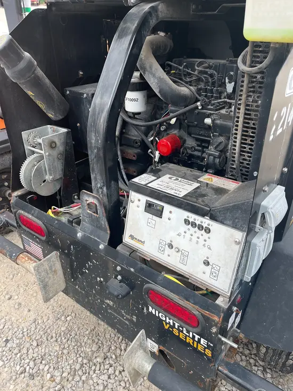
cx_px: 146
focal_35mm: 26
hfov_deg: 53.1
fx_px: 293
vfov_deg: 67.3
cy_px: 196
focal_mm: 5.1
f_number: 1.6
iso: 40
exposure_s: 1/220
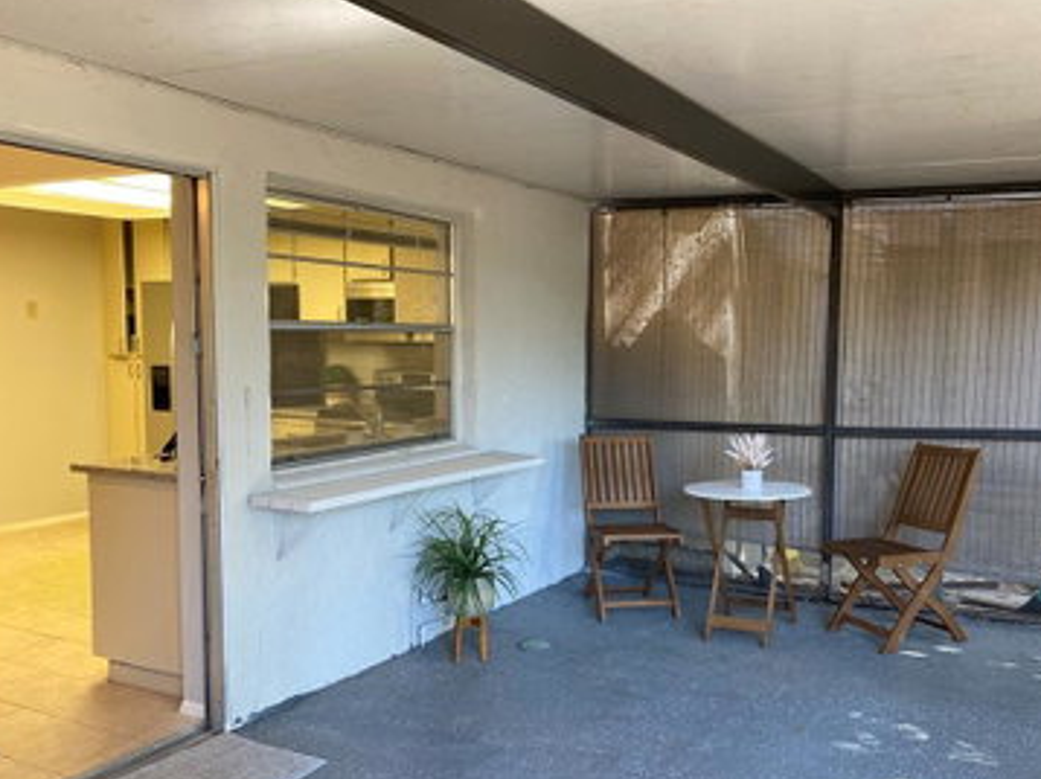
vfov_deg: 45.4
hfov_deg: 58.2
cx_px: 589
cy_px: 421
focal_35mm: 31
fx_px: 932
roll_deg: +0.0
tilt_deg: -4.5
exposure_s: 1/60
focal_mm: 4.25
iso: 100
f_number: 1.8
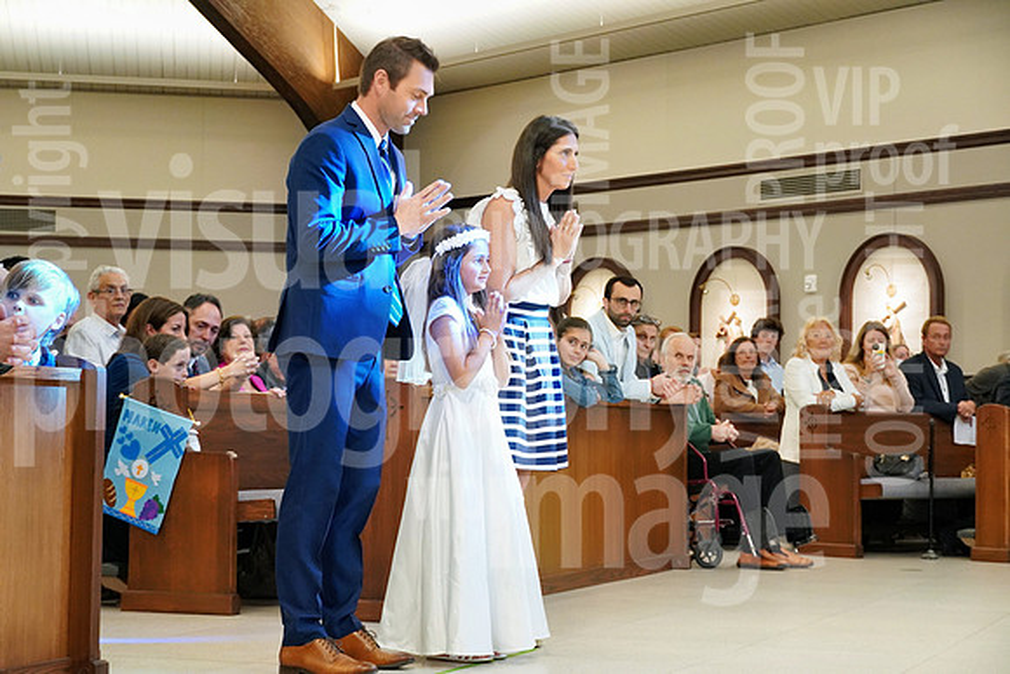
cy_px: 337
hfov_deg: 27.0
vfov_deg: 18.2
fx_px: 2105
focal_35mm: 75
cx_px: 505
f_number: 5
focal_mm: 50
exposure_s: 1/100
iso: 3200
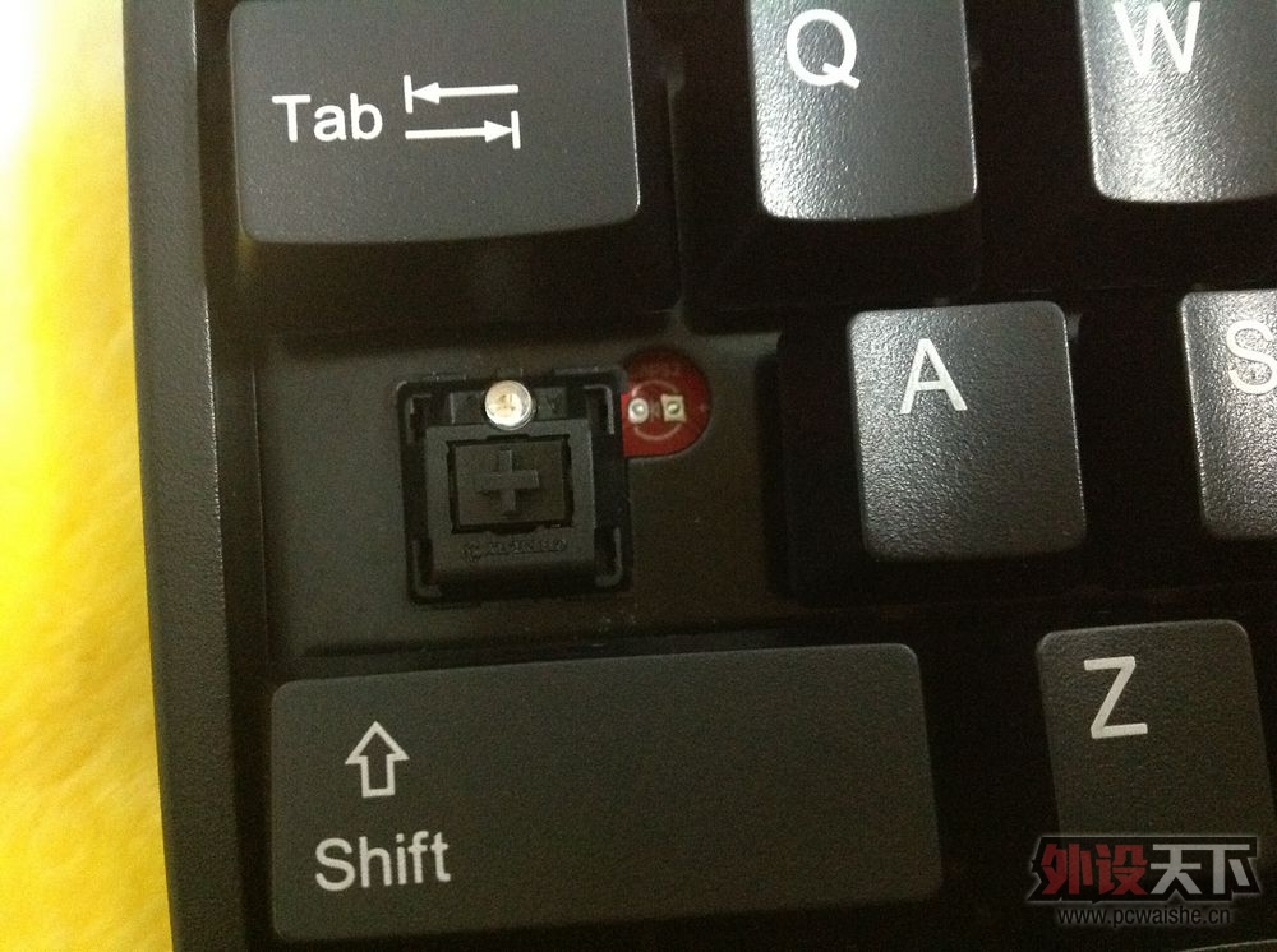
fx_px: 1289
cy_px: 476
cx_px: 638
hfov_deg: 52.7
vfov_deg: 40.6
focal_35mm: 35
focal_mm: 4.28
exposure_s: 1/17
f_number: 2.4
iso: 1000
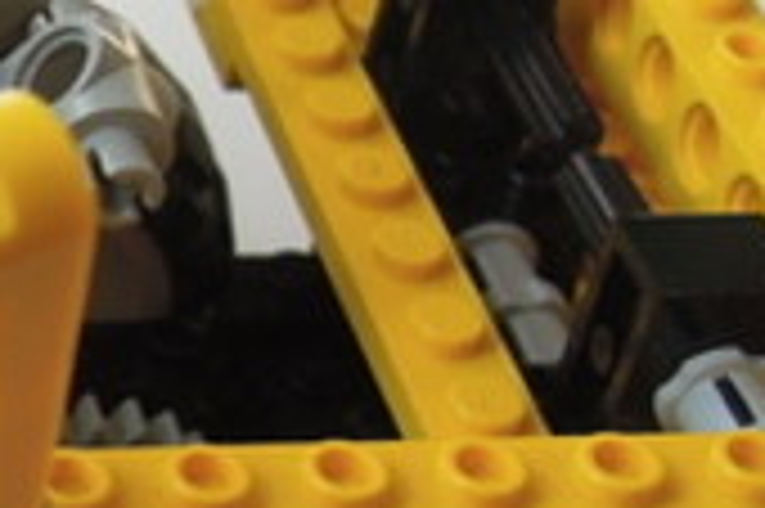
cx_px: -729
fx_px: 2802
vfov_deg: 10.4
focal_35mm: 132
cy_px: 294
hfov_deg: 13.5
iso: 160
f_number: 2.2
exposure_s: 1/500
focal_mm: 4.3
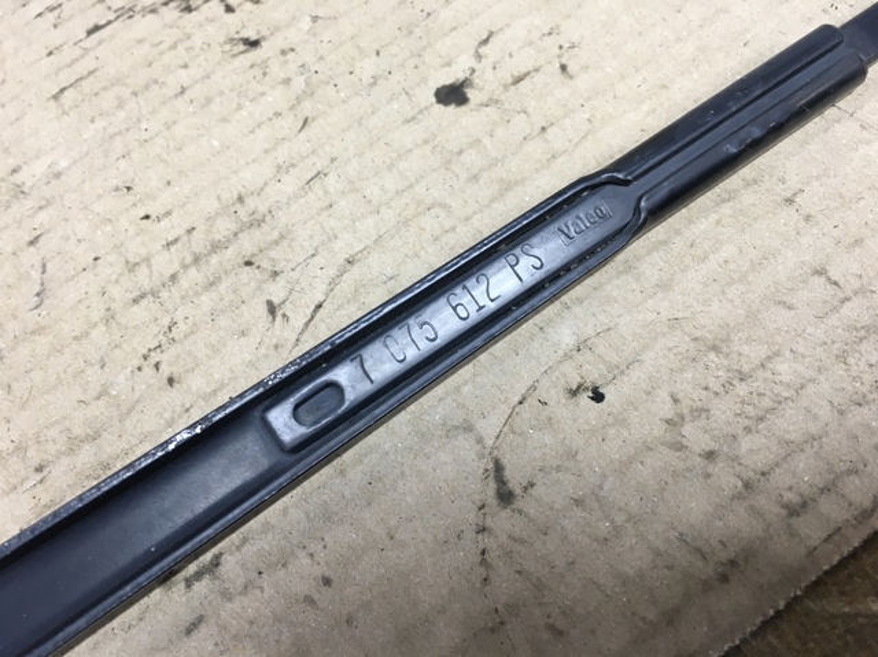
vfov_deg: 48.2
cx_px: 439
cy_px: 328
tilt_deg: -62.7
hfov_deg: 61.7
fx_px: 735
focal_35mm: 29
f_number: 2.2
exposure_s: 1/33
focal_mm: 4.15
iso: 80
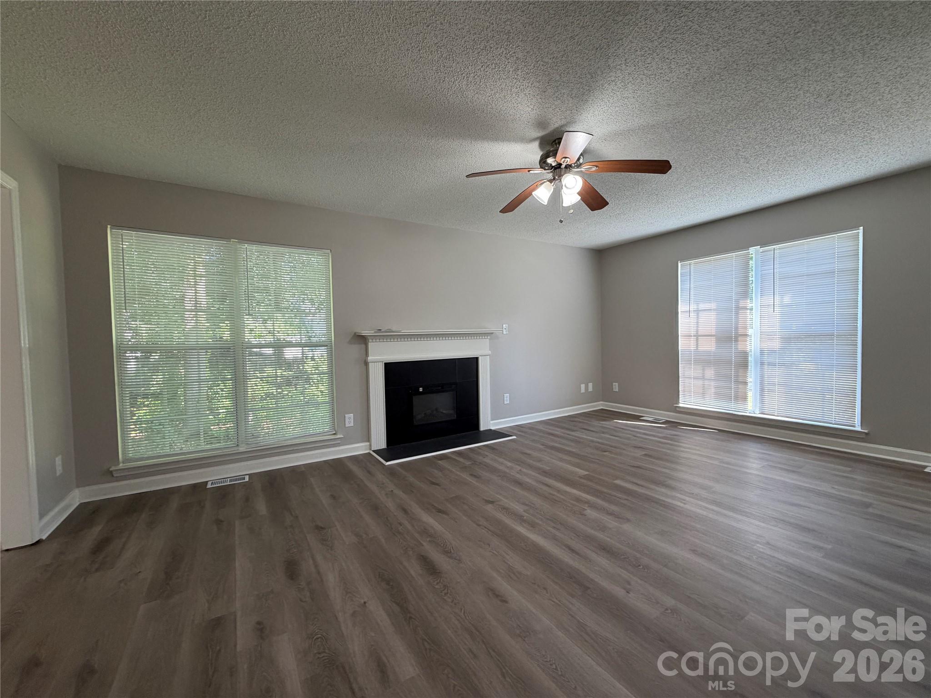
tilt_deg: -2.7
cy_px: 349
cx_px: 466
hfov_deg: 102.1
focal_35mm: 14
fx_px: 377
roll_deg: +1.1
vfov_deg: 85.7
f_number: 2.2
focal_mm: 2.22
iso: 200
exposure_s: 1/120
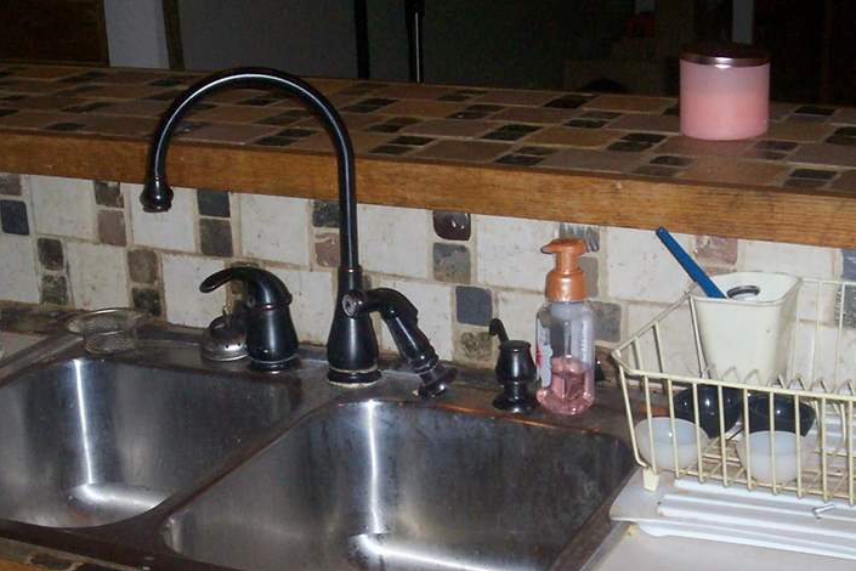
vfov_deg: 19.9
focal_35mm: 68
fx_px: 1617
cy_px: 389
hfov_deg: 29.6
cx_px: 387
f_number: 4.5
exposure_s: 1/64
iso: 140
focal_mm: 5.9
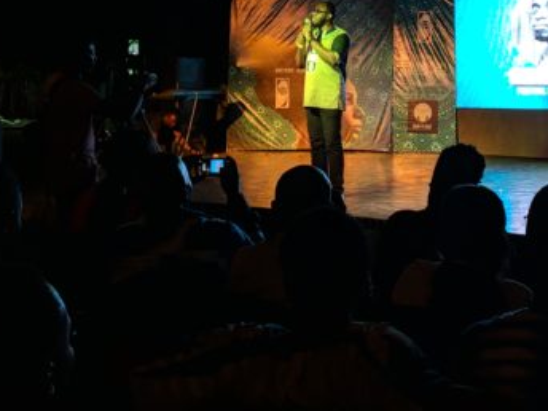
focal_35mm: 58
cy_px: 29
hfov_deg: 32.8
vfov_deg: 24.4
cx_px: 384
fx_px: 918
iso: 337
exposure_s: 1/33.3
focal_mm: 3.81
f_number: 2.2
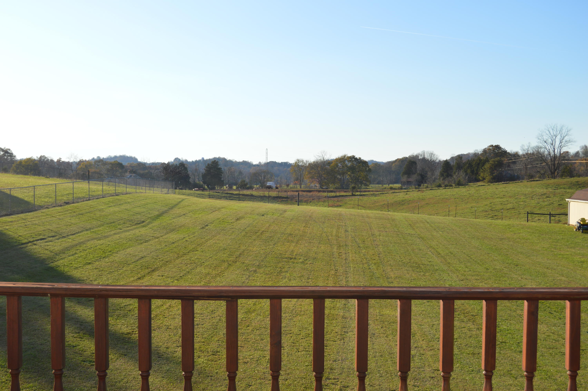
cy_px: 196
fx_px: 734
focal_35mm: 45
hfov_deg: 43.6
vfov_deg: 29.8
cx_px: 294
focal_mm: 30
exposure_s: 1/250
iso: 100
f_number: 8
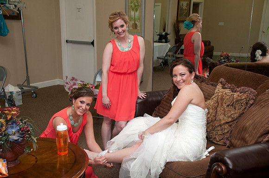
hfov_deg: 42.4
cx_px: 134
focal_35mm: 46
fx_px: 347
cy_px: 89
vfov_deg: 28.9
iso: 400
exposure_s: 1/60
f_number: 5.6
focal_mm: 31
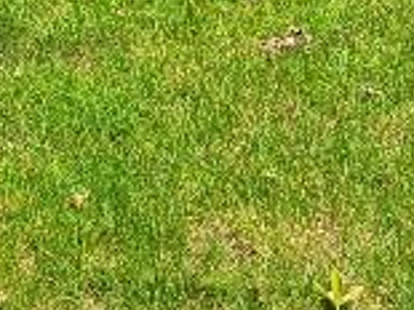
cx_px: 40
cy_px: -540
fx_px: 1900
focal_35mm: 159
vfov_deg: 8.2
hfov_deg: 12.3
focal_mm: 5
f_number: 1.8
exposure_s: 1/1272
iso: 40
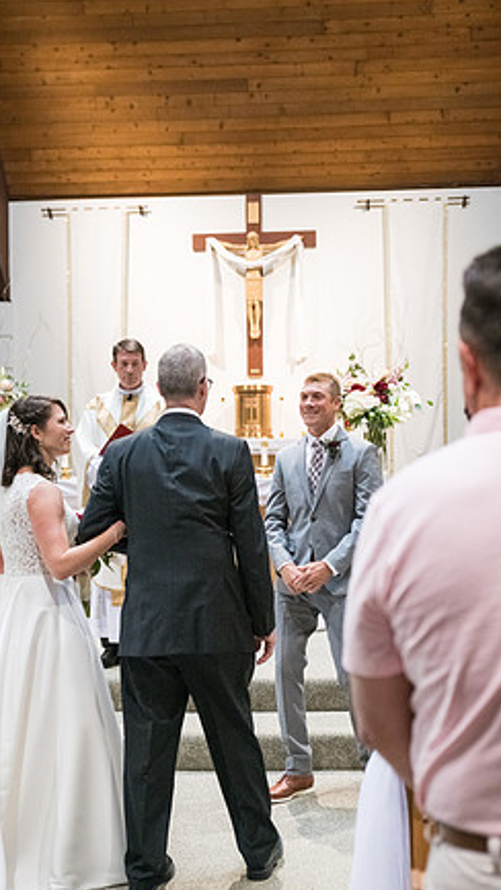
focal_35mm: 50
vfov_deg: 41.3
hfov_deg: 23.9
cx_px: 263
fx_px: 1181
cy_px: 459
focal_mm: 46
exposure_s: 1/320
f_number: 4
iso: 2500
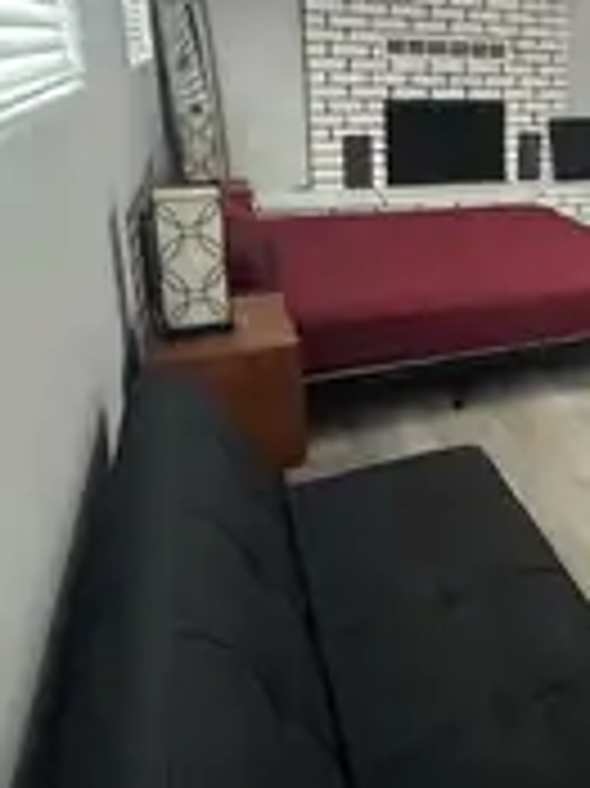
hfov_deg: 39.3
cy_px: 239
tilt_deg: -14.3
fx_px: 728
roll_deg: -1.6
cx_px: 581
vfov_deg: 55.2
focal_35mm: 32
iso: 640
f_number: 2.2
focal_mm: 2.22
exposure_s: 1/60
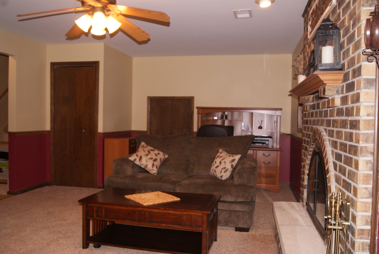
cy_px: 127
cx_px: 190
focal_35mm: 30
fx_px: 316
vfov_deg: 43.7
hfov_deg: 61.9
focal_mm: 20
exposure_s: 1/60
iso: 400
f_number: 5.6
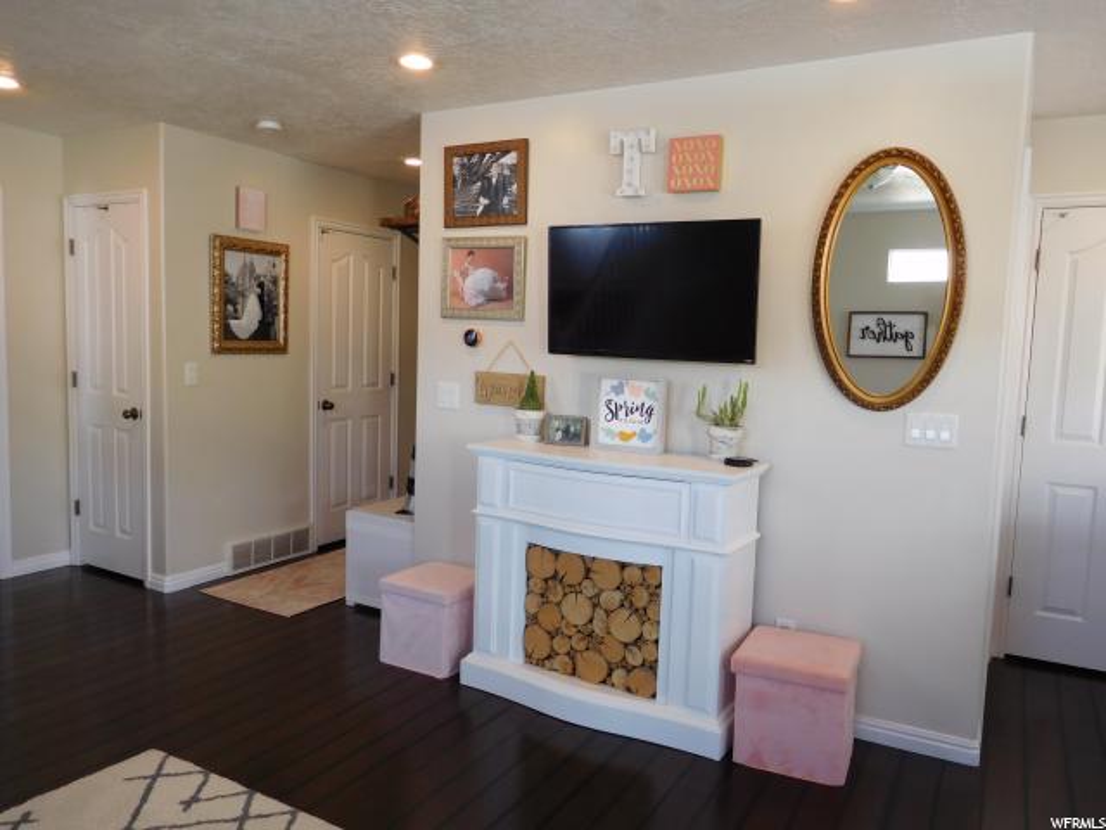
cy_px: 415
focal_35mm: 25
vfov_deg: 54.9
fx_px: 799
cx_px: 553
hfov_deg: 69.4
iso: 125
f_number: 3.4
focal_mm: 4.5
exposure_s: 1/30
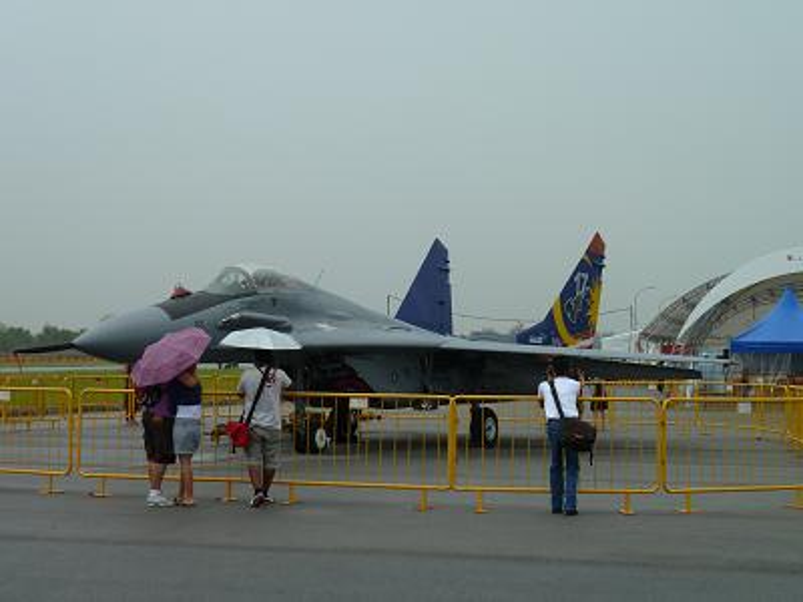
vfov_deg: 21.9
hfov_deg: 29.0
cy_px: 301
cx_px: 402
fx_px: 1554
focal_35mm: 67
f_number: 4.1
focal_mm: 11
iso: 80
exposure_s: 1/250
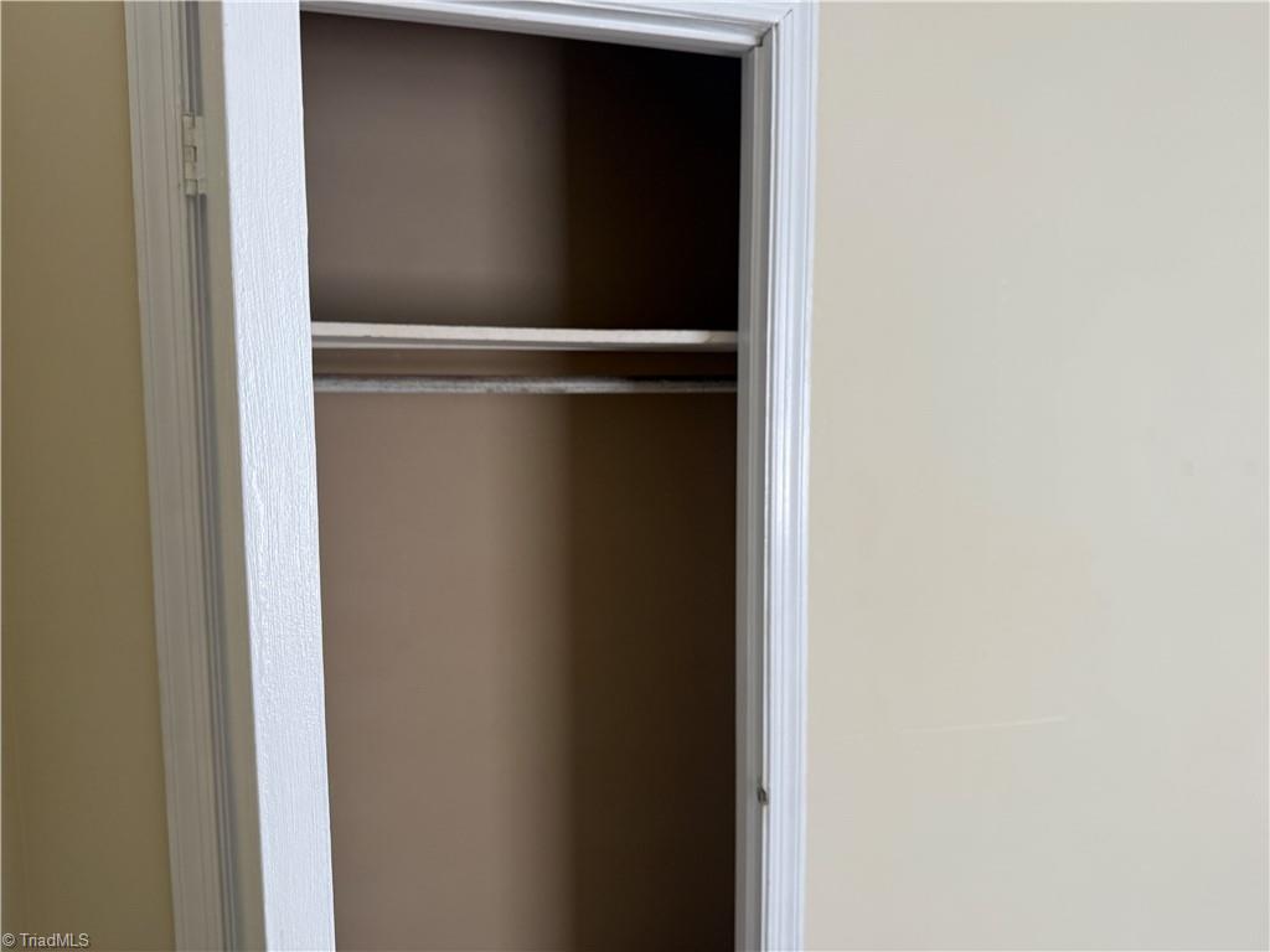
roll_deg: +1.4
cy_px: 476
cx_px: 635
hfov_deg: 71.6
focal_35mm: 24
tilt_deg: -3.6
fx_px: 881
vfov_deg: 56.8
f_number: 1.78
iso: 125
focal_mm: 6.76
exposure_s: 1/121
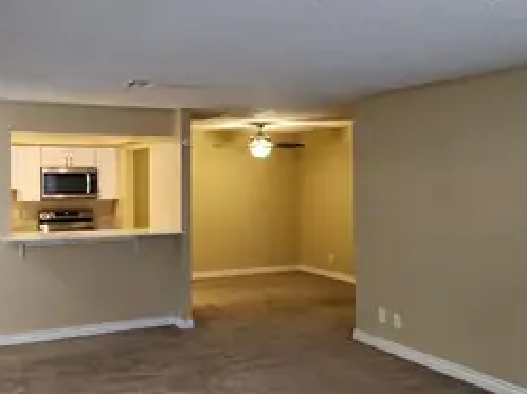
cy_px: 180
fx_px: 562
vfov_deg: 38.5
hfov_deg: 49.7
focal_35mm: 37
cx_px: 195
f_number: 1.8
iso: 500
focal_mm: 5.4
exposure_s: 1/120
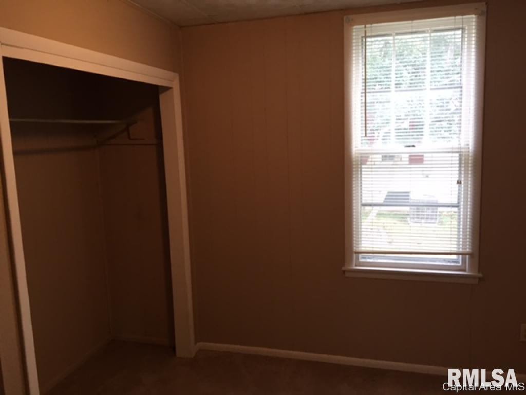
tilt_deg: -5.2
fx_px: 441
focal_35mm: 29
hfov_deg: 61.7
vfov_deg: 48.2
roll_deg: +3.0
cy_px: 198
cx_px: 263
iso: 40
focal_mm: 4.15
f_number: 2.2
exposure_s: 1/30
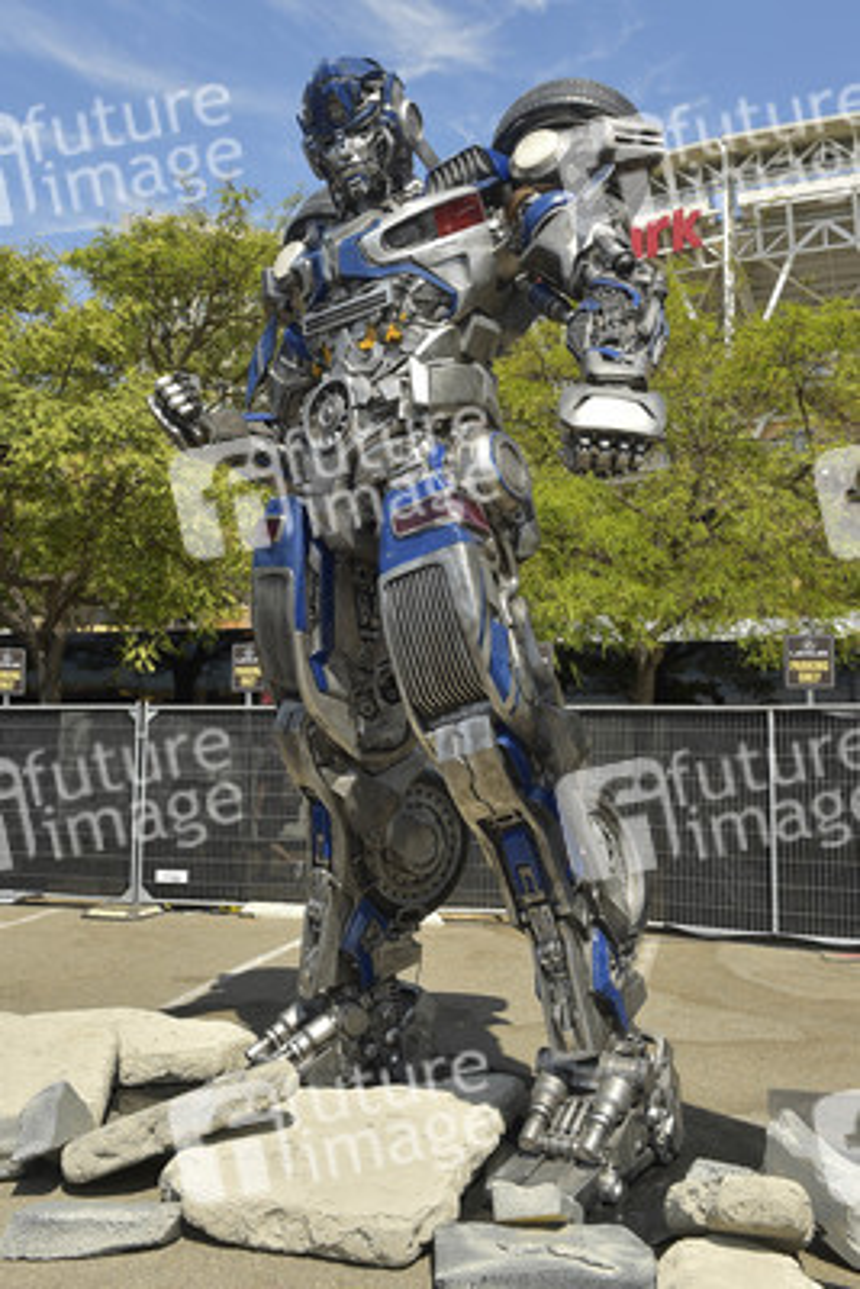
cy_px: 644
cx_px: 430
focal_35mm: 32
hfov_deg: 41.1
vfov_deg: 58.7
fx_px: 1146
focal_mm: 32
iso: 160
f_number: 11
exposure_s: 1/250
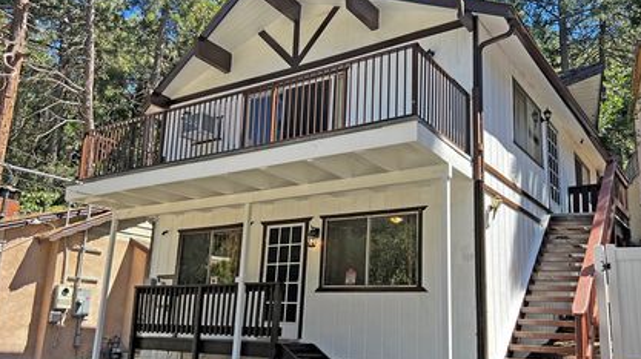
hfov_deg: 58.0
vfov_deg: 34.6
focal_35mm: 34
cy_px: 196
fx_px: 578
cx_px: 347
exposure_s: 1/1038
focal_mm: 5.7
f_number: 1.5
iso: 50
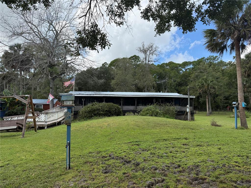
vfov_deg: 56.8
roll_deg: +0.0
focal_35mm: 24
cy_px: 94
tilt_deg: +3.6
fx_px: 174
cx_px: 126
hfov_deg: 71.6
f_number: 1.78
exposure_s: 1/2801
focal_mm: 6.76
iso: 100
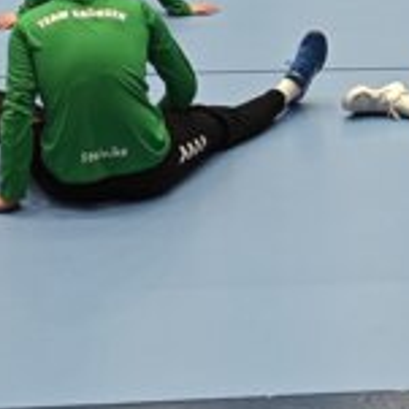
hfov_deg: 30.2
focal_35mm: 54
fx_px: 722
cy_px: -114
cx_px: 374
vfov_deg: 27.0
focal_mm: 5.43
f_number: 1.8
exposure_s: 1/100
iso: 320
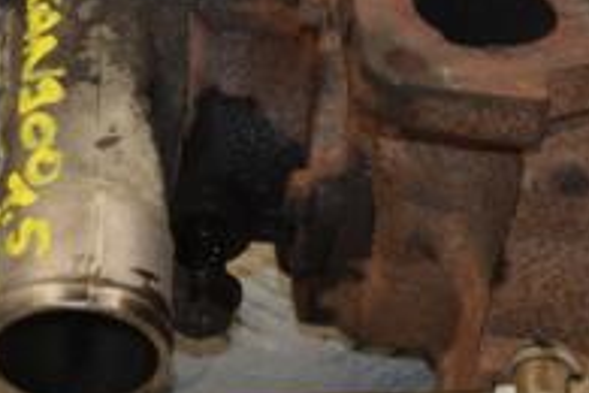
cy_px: 206
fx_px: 5284
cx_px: 311
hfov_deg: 6.4
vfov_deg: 4.3
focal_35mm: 323
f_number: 5.3
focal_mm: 70
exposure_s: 1/200
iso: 800
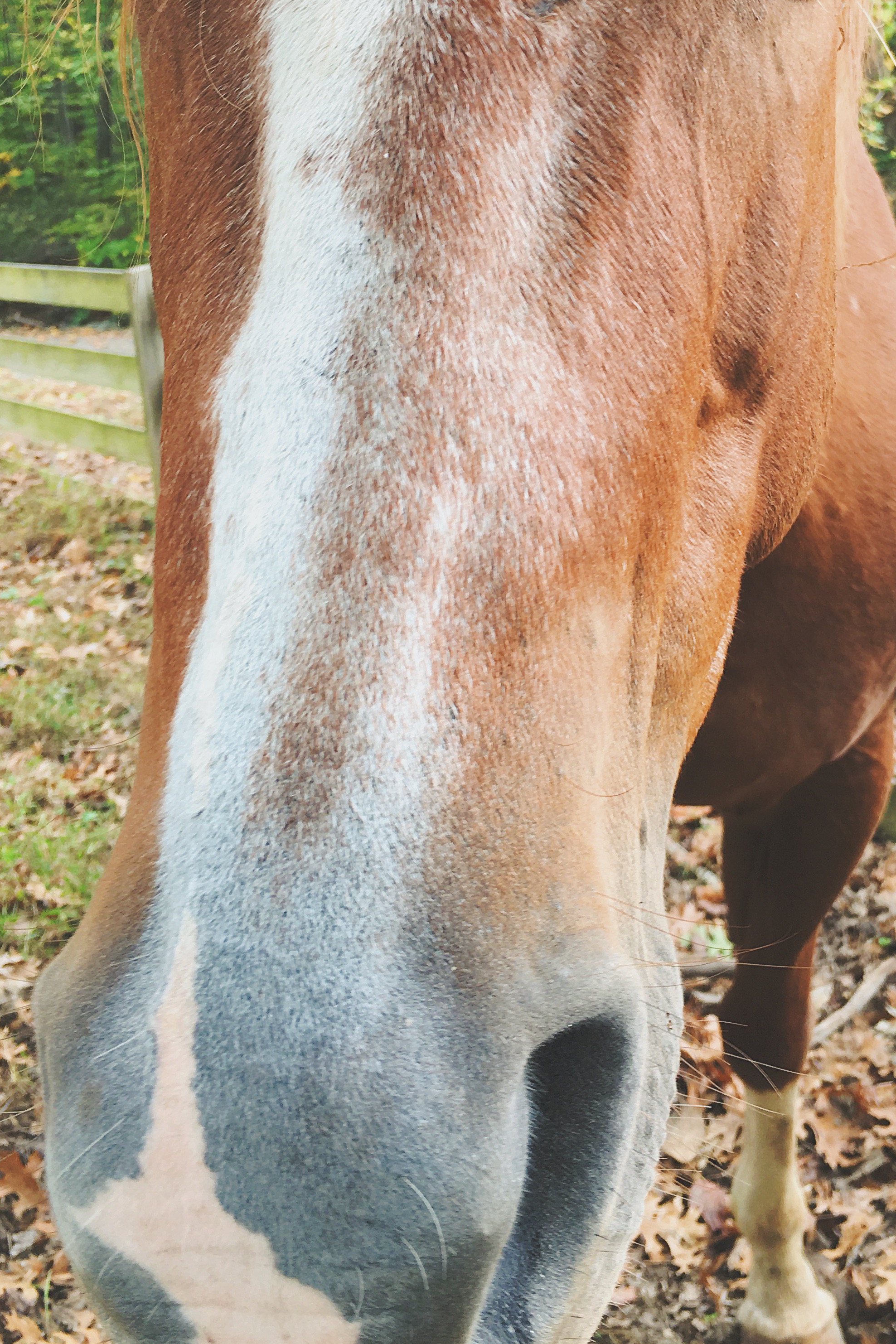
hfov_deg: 32.2
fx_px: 1531
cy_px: 493
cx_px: 639
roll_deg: -1.7
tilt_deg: -15.4
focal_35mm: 41
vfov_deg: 46.9
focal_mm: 4.15
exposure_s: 1/60
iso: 25
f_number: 2.2
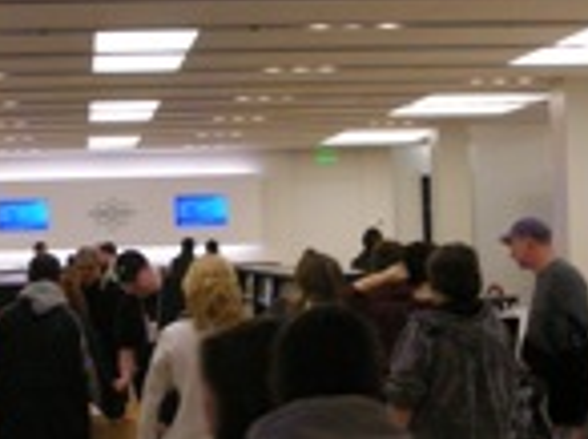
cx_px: 181
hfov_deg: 20.4
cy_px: 189
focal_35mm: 96
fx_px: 1628
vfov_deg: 15.4
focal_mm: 5.8
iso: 200
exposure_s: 1/71.4
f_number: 2.8
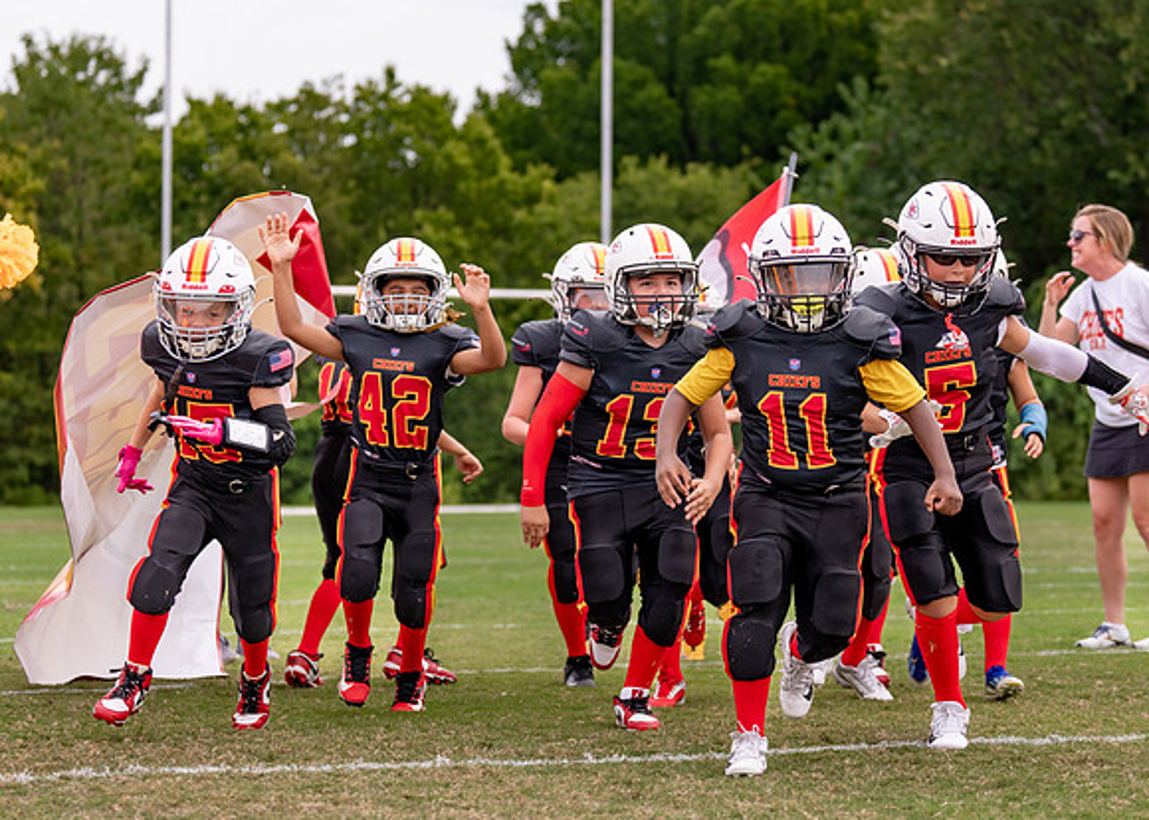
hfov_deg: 18.7
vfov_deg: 13.4
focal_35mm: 107
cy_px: 465
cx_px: 579
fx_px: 3493
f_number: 2.8
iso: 160
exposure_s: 1/2000
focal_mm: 70
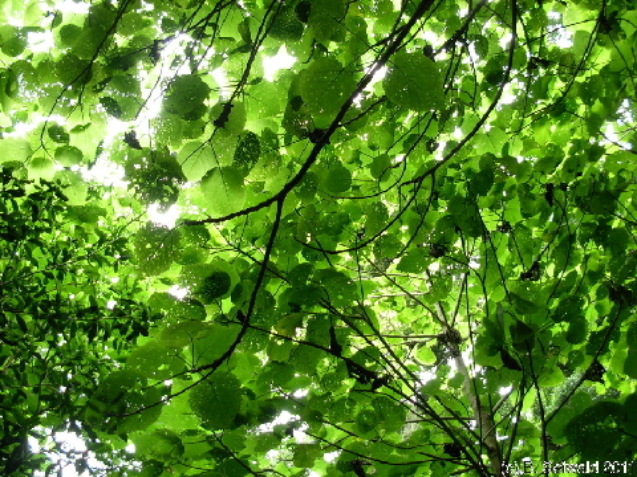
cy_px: 238
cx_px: 318
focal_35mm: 38
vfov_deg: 37.7
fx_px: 699
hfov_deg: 49.0
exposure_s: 1/21.9
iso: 79
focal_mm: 6.3
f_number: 2.9
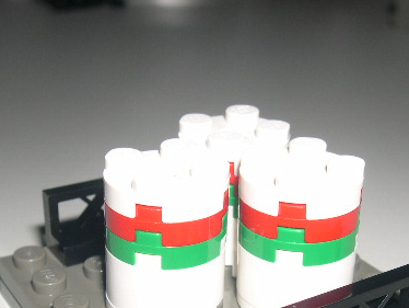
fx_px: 768
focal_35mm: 65
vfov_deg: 22.2
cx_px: 206
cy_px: 256
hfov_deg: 29.8
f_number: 7.6
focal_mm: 8
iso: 100
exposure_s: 1/60
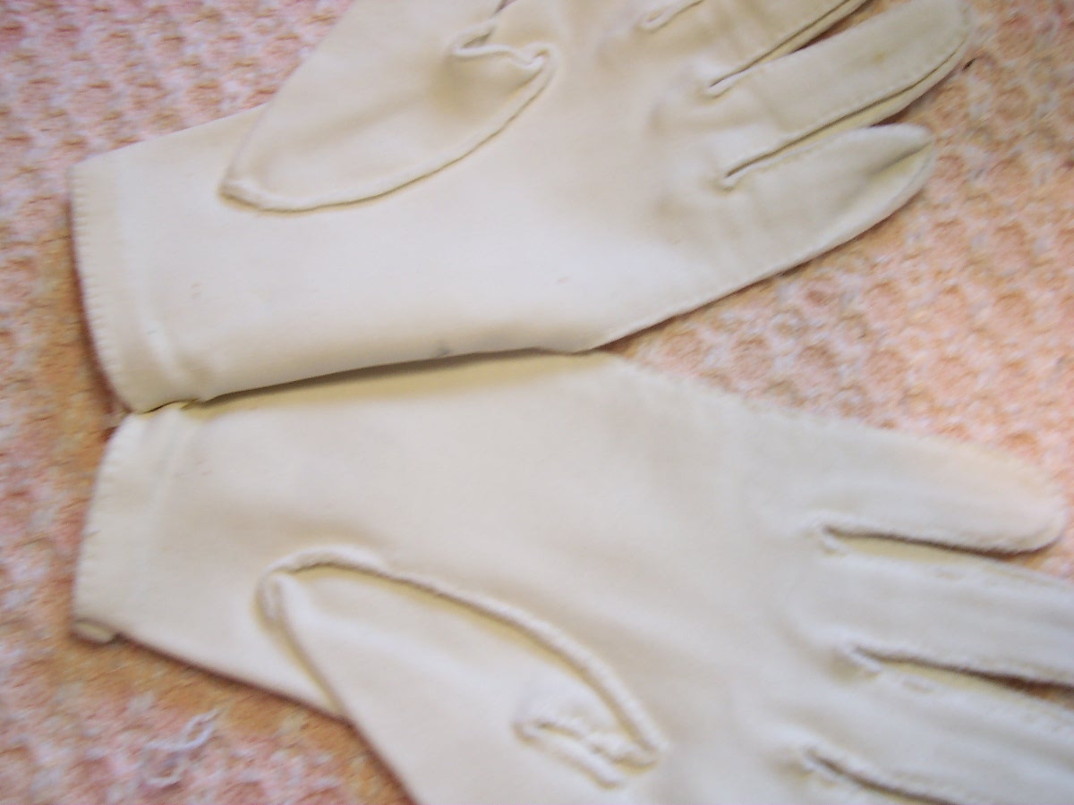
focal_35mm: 37
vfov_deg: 38.7
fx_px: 1148
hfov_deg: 50.1
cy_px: 402
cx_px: 537
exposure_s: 1/60
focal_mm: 5.6
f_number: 2.8
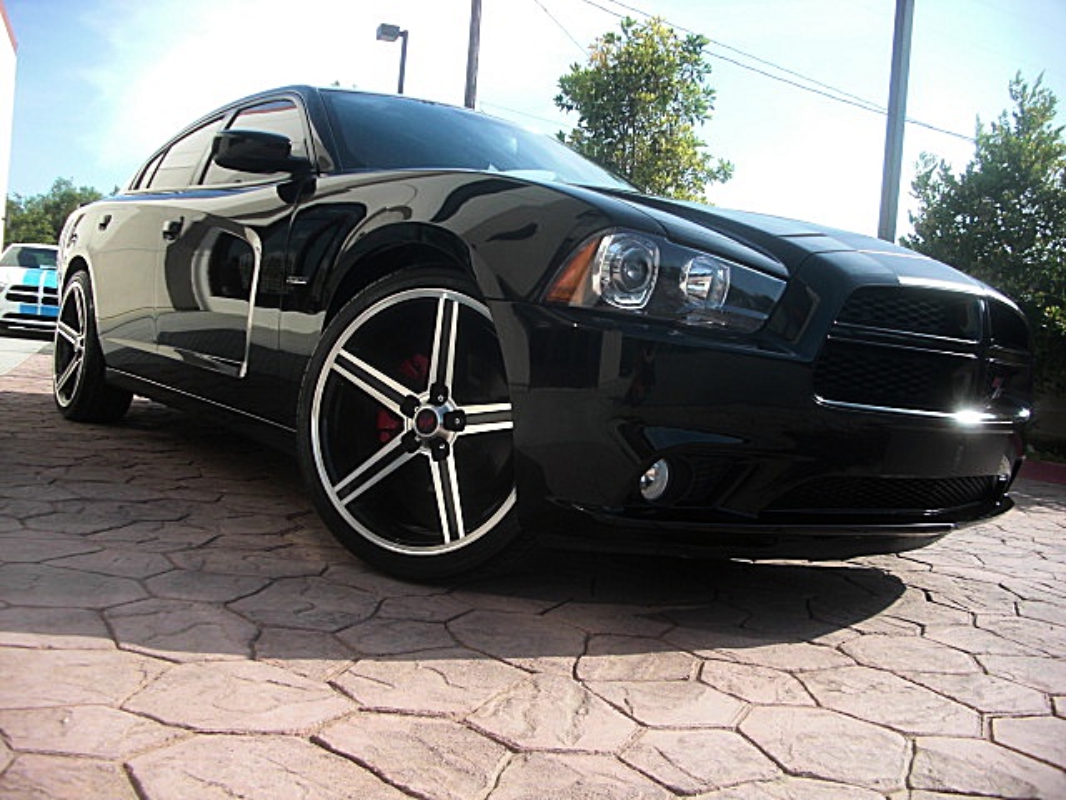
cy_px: 400
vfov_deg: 39.7
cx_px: 533
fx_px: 1109
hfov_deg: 51.4
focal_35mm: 36
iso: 50
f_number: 2.8
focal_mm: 6.3
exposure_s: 1/400
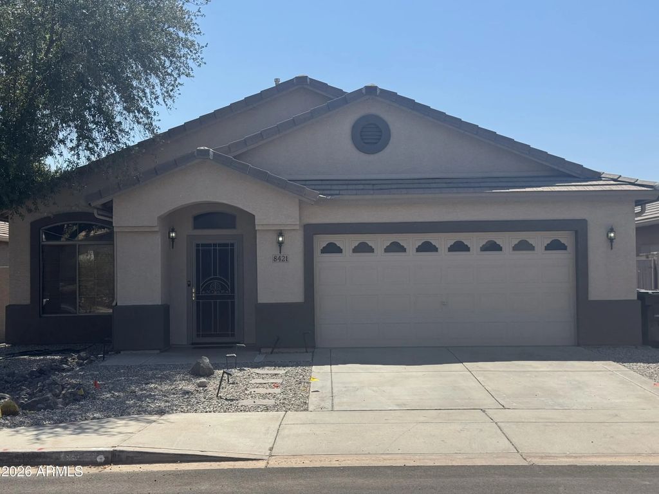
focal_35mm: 48
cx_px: 330
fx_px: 914
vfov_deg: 30.3
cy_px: 247
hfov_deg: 39.7
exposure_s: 1/4975
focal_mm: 6.76
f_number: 1.78
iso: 64
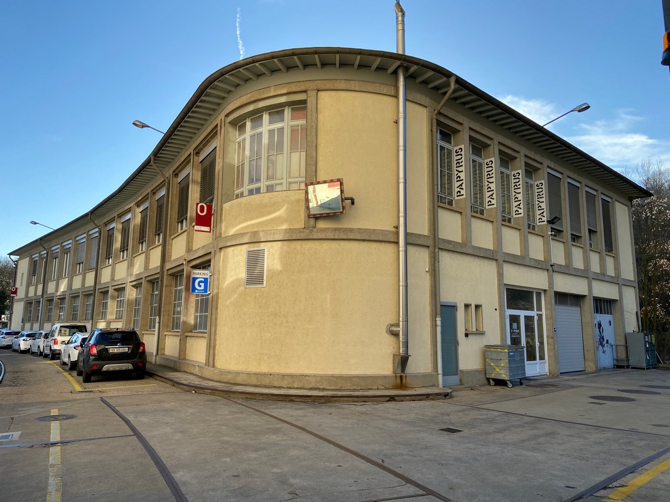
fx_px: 503
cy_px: 251
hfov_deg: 67.3
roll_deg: -1.0
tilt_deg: +10.1
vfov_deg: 53.1
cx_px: 335
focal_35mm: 26
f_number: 1.8
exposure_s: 1/1610
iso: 32
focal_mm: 4.25
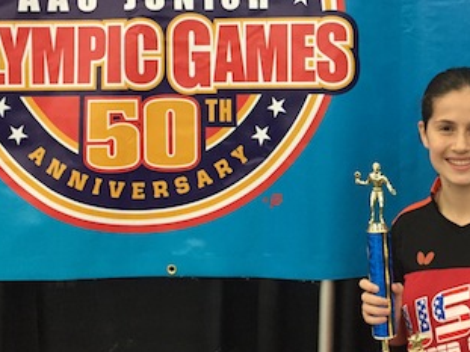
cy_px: 92
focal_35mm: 56
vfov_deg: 25.8
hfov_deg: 33.4
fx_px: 760
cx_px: 373
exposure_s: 1/30
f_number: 2.2
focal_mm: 4.15
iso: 160
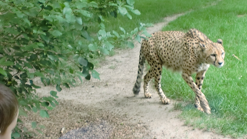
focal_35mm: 70
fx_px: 458
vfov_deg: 17.2
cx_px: 159
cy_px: 102
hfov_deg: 30.0
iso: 200
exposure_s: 1/60
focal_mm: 6.3
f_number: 3.1
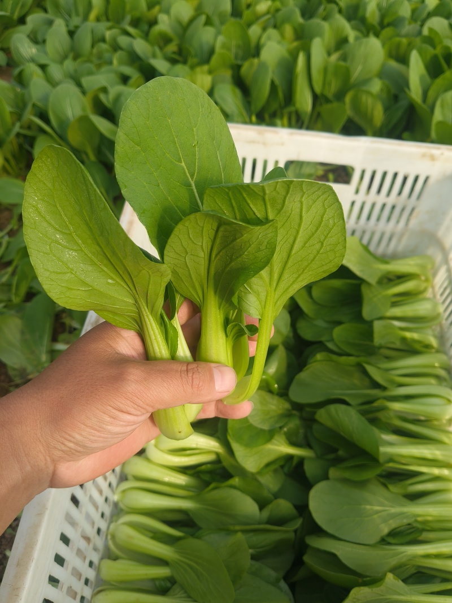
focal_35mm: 26
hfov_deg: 53.1
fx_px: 453
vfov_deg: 67.3
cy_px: 302
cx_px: 226
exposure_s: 1/1024
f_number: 1.8
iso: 80
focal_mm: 4.84
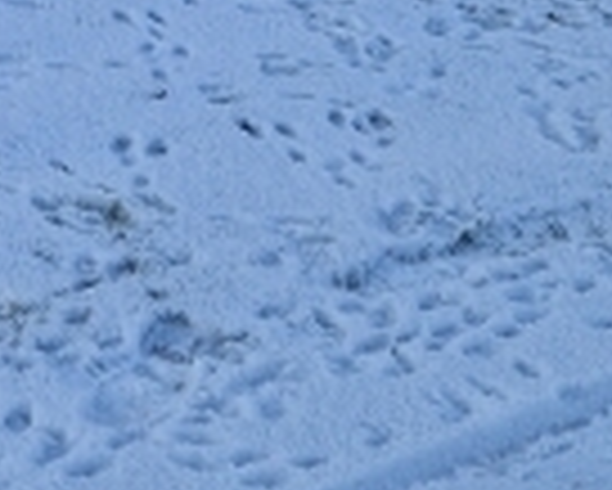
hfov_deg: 13.9
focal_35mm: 132
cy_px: -589
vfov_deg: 10.5
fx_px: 2393
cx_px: -225
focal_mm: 5.4
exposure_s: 1/558
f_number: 1.8
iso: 50
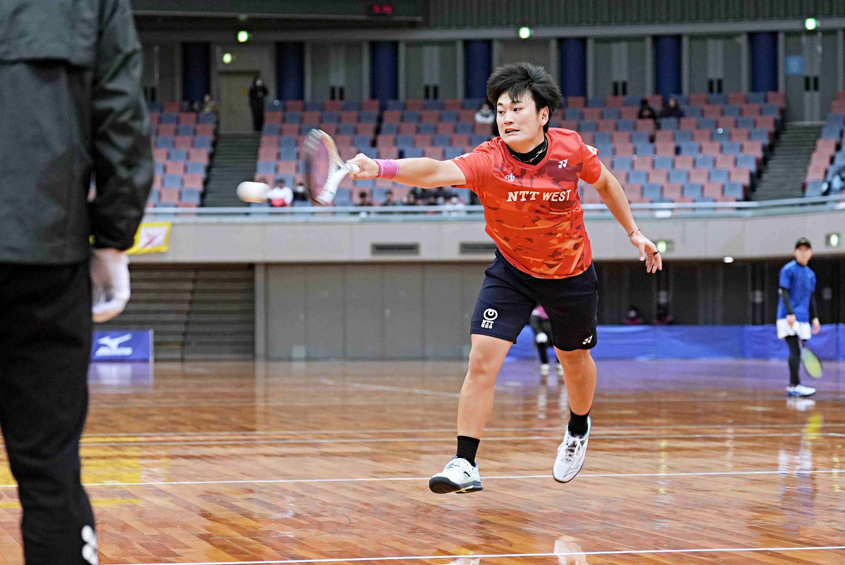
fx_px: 2467
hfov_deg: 19.4
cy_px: 282
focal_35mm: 105
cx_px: 422
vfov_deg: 13.1
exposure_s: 1/400
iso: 1600
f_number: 2.8
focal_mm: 70
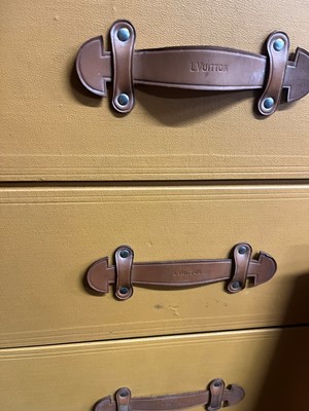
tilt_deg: -25.3
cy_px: 206
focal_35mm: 26
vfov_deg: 67.3
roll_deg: -1.7
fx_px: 309
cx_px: 154
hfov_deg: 53.1
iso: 320
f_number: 1.6
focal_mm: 5.1
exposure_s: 1/50
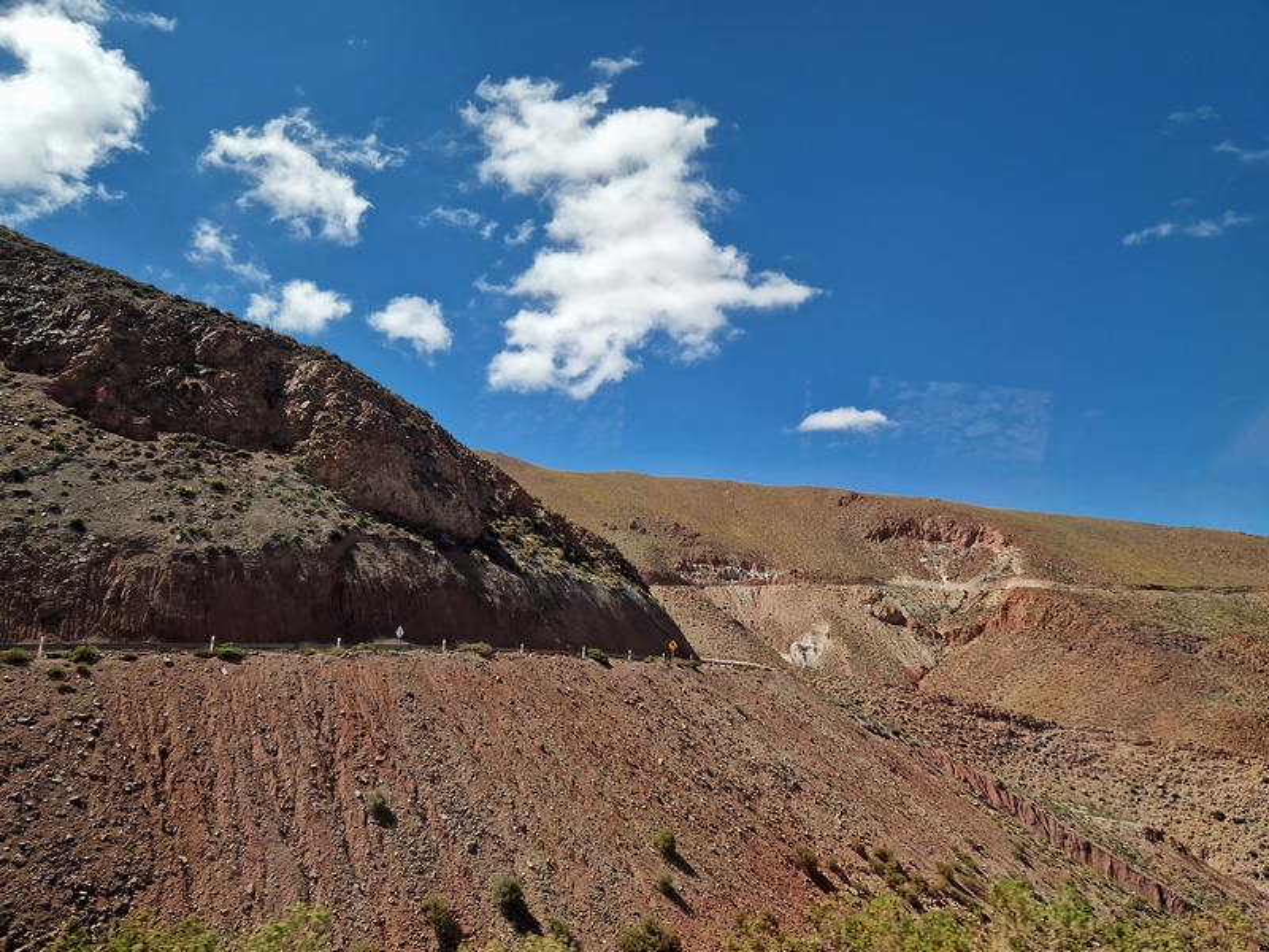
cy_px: 476
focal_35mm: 23
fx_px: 843
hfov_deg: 73.9
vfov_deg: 58.9
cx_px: 634
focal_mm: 5.4
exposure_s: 1/833
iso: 50
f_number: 1.8
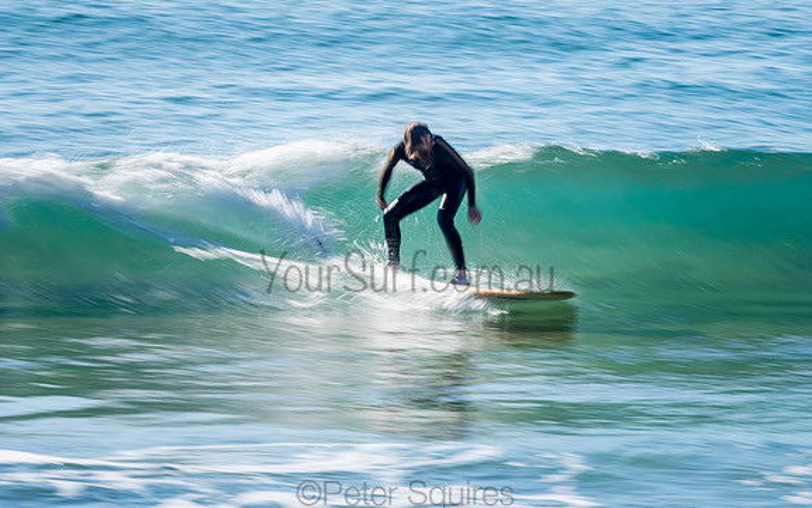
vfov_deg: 2.1
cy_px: 253
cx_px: 414
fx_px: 13569
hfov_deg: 3.4
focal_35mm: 613
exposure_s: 1/20
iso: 31
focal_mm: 500
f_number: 22
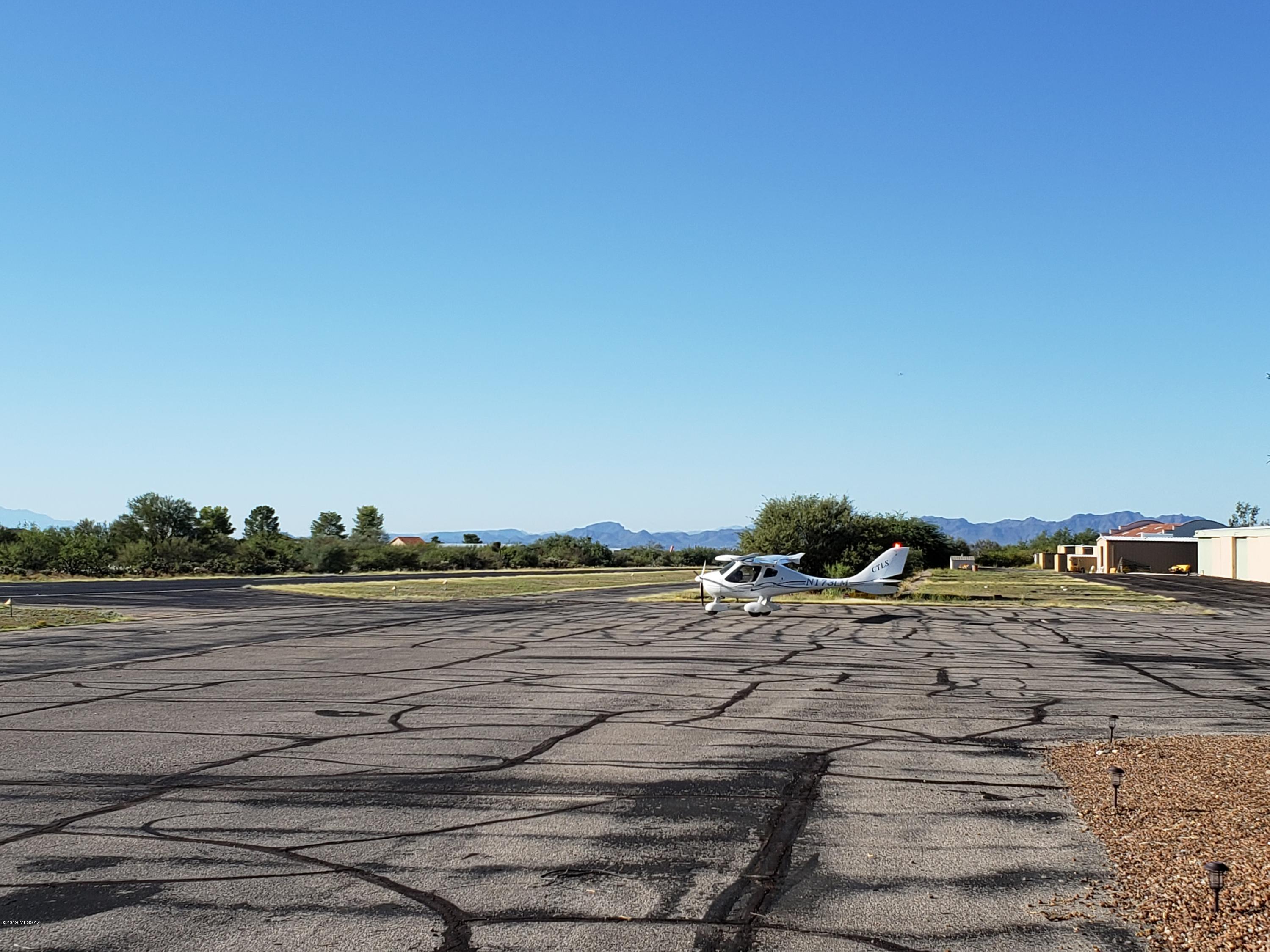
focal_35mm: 26
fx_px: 954
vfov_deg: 53.1
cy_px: 476
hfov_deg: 67.3
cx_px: 635
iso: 50
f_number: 2.4
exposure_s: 1/1593
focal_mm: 4.3
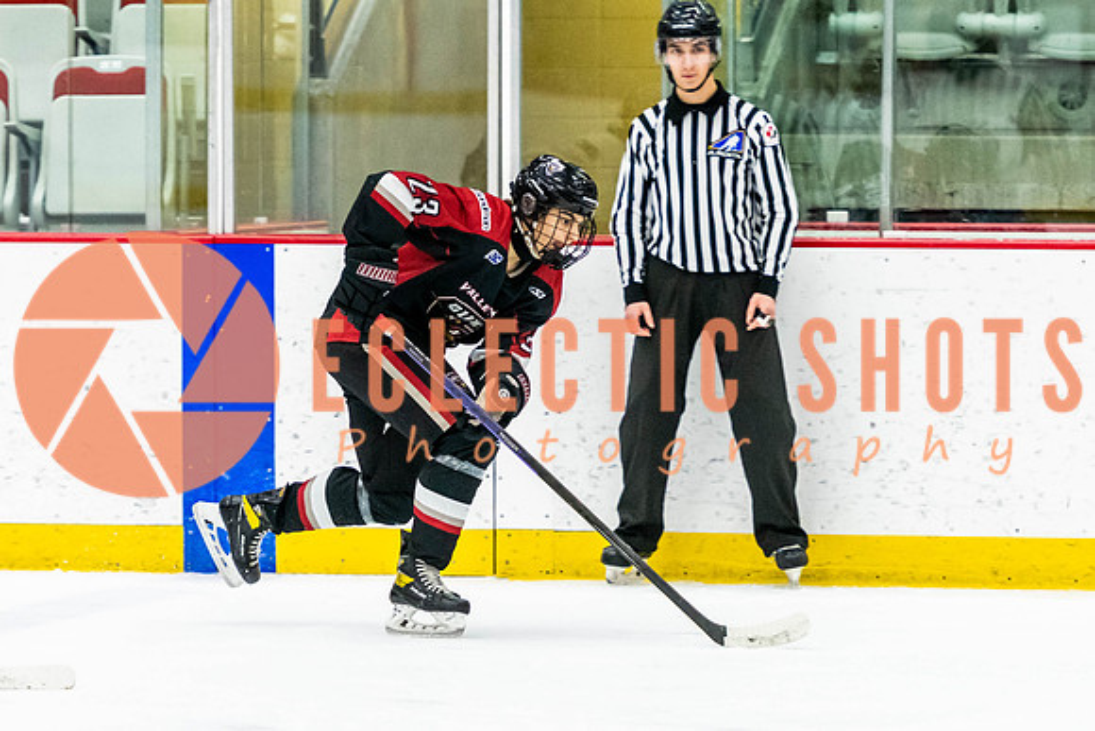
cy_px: 397
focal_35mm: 321
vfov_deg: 4.3
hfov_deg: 6.4
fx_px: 9761
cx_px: 525
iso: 2500
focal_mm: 160
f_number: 2.8
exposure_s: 1/640
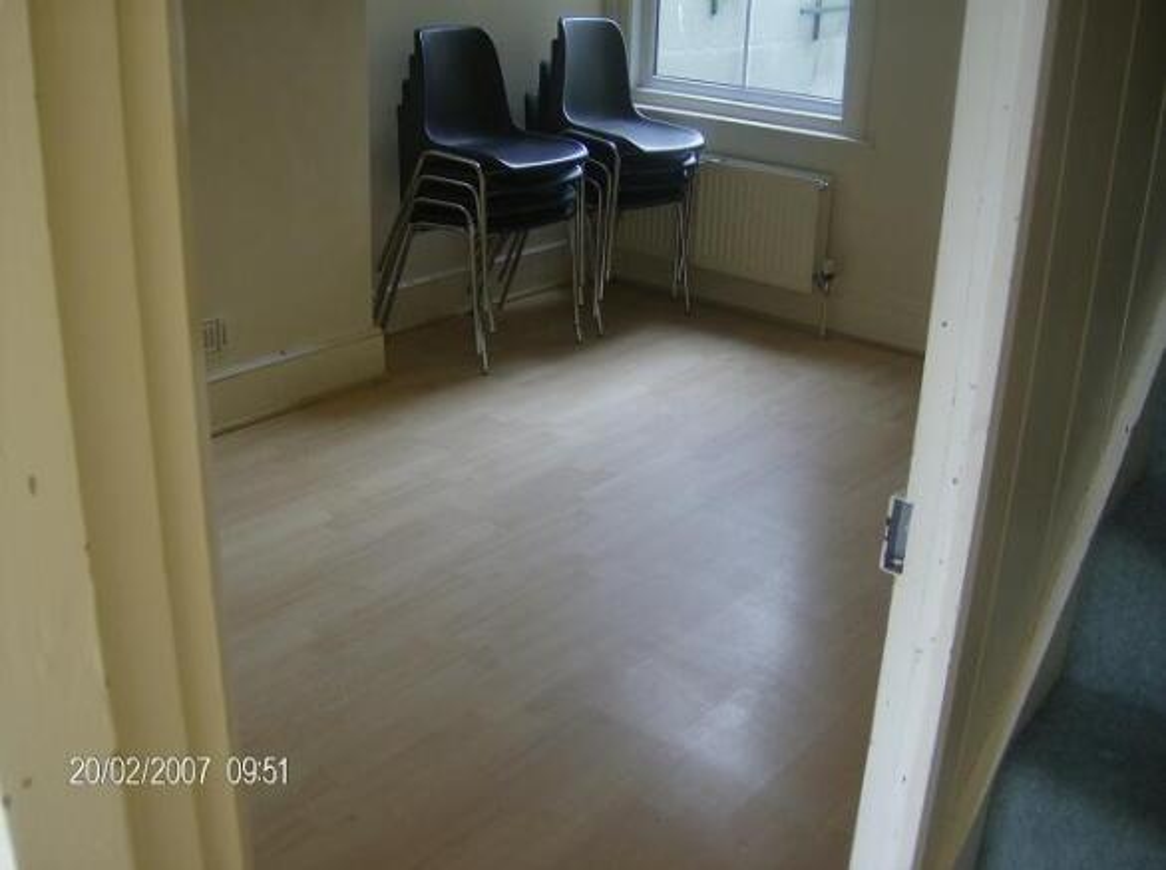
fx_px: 1210
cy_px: 435
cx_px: 583
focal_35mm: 36
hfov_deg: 51.4
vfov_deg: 39.5
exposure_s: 1/64
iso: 139
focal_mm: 6
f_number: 2.8
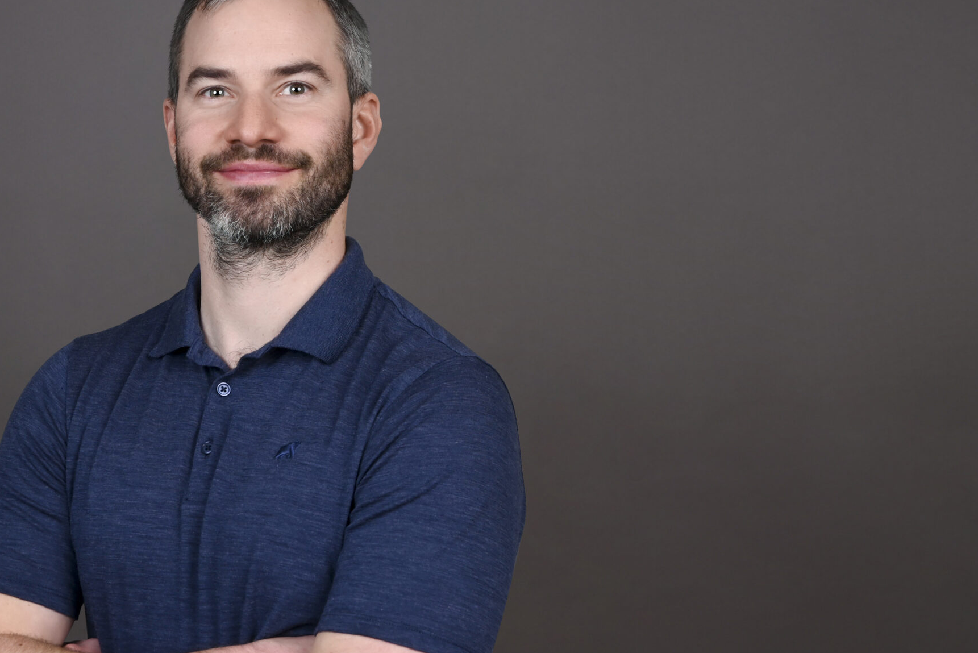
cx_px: 270
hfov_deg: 32.4
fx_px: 1658
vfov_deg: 22.3
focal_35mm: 61
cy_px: 305
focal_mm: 41
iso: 100
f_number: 8
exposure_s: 1/160
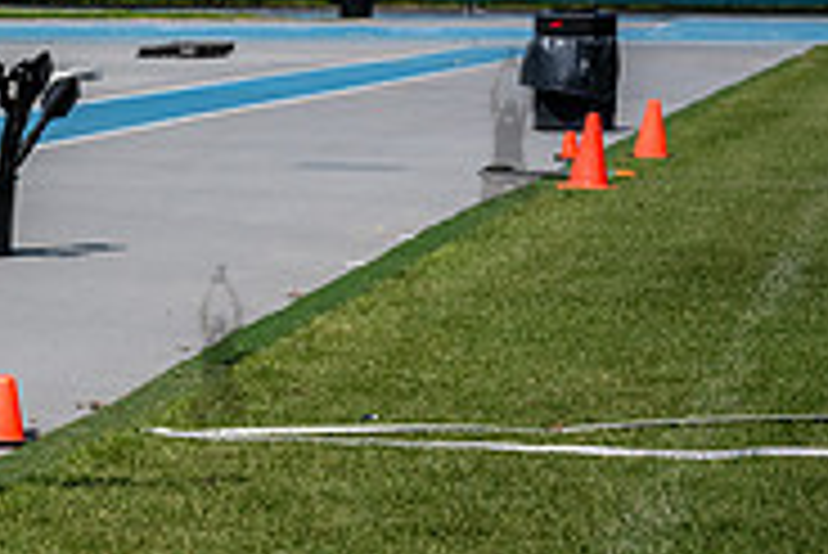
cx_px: -382
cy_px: 124
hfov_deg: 12.6
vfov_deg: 8.9
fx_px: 3568
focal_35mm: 155
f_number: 5.6
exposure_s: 1/3200
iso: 400
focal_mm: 48
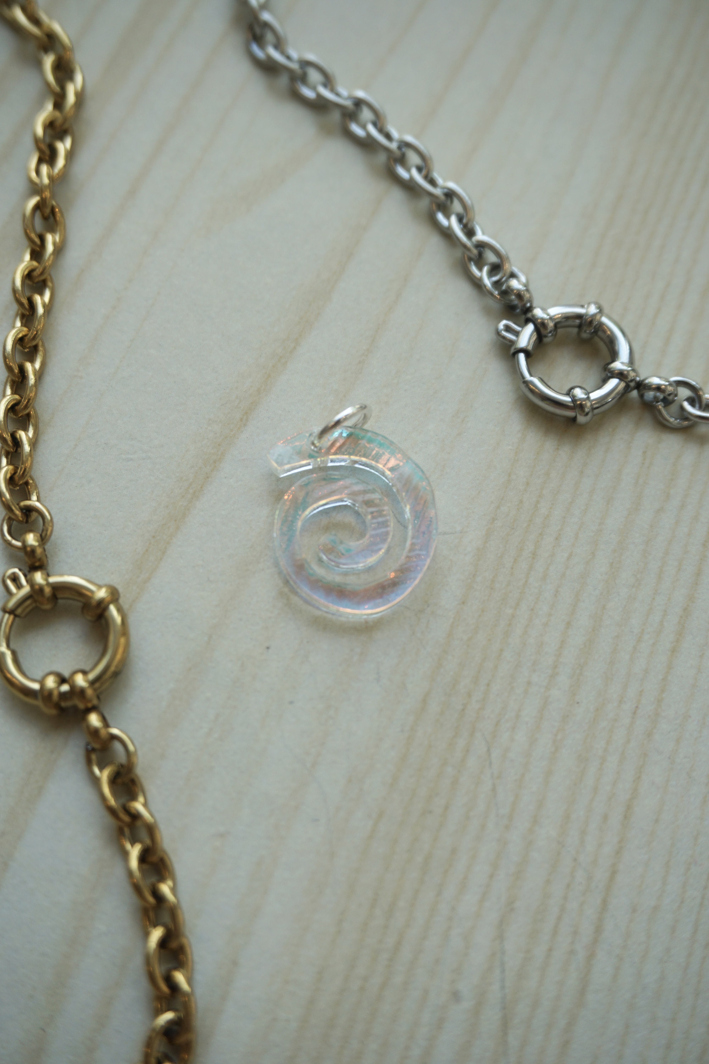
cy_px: 532
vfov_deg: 47.9
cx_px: 354
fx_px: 1196
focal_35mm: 40
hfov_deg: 33.0
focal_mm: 27
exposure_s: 1/160
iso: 160
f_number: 4.5
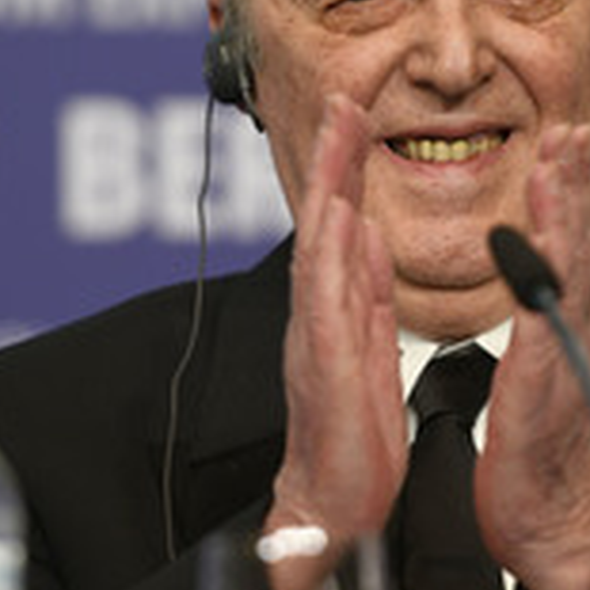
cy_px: 247
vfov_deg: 3.7
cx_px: 451
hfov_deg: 3.7
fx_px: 9025
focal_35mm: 468
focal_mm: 190
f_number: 3.2
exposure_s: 1/200
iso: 1000
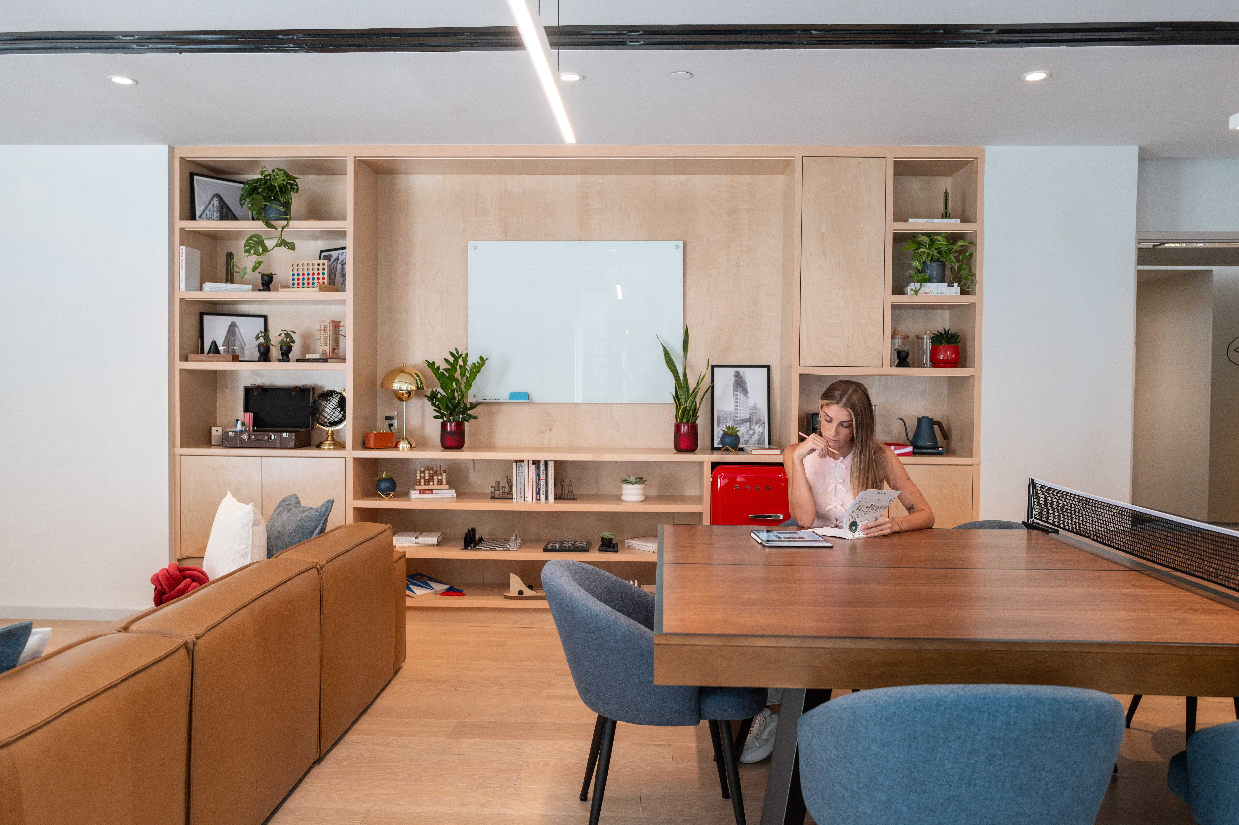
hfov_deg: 65.5
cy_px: 412
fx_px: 963
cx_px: 620
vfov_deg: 46.4
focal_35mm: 28
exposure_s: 1/250
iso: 800
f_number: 3.2
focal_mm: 28
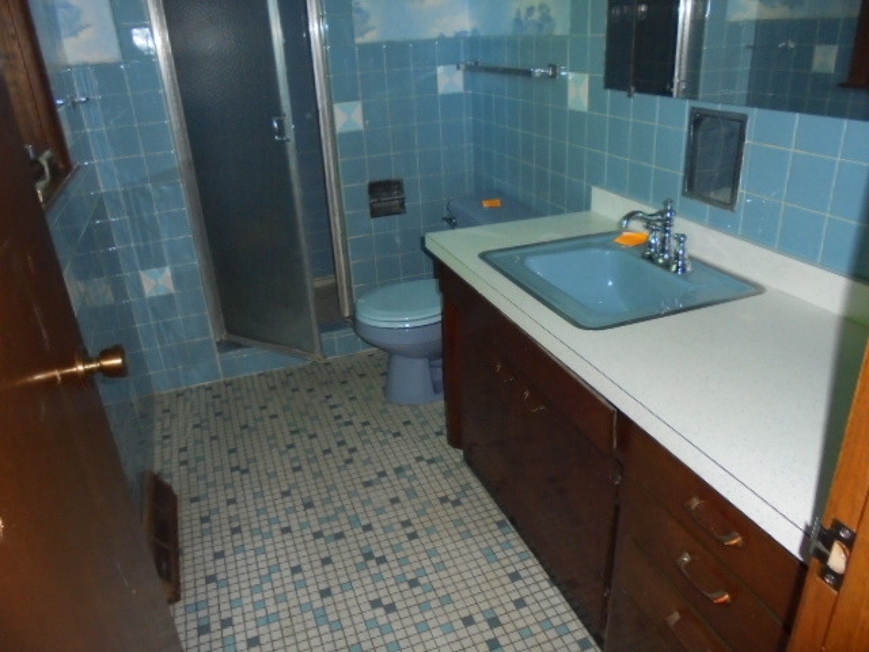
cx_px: 434
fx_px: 653
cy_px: 326
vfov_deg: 53.1
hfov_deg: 67.3
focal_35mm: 26
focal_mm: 4.6
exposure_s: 1/30
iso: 400
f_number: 3.5
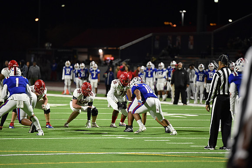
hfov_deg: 10.3
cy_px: 84
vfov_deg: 6.9
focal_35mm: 200
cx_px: 126
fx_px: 1400
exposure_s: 1/500
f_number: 2.8
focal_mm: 200
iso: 4000
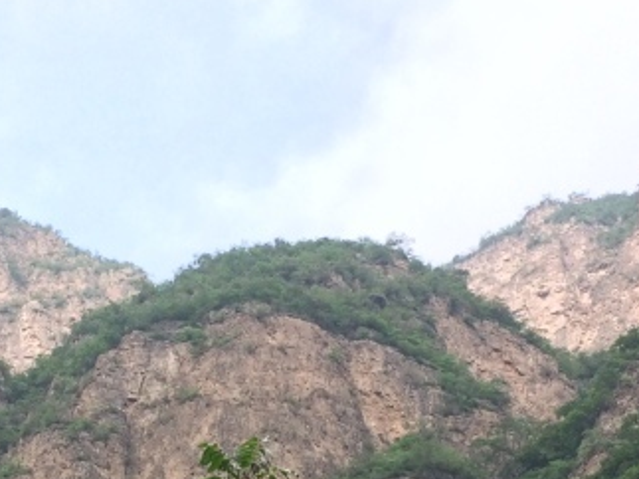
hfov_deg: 21.2
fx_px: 1698
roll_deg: -5.5
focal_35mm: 92
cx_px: 194
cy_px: 433
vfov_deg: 15.9
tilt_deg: +44.7
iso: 32
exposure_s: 1/760
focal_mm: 4.15
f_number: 2.2
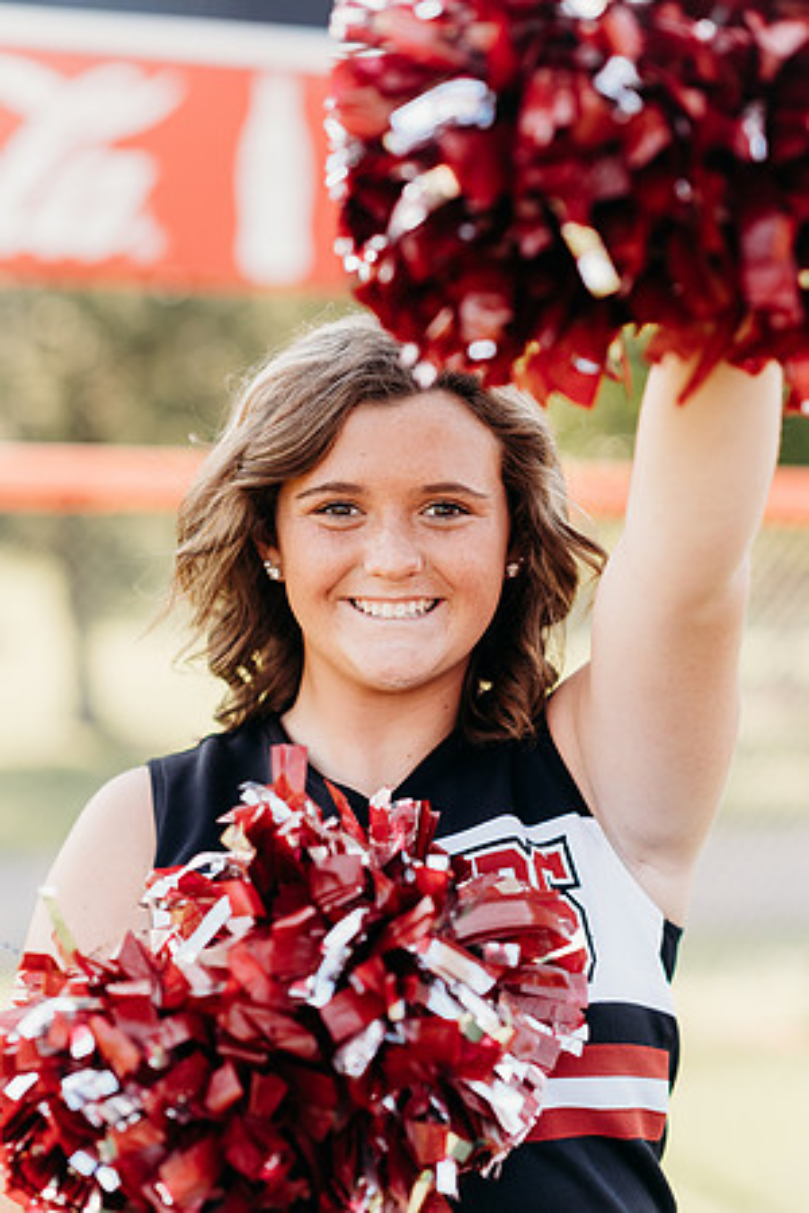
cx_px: 404
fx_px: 2865
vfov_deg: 23.9
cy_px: 606
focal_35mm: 85
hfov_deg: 16.1
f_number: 2.8
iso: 200
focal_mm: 85
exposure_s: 1/640
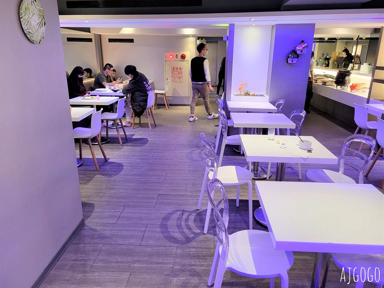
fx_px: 288
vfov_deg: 53.1
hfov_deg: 67.3
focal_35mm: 26
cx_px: 192
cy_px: 144
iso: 320
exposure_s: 1/39
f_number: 1.8
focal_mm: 5.4
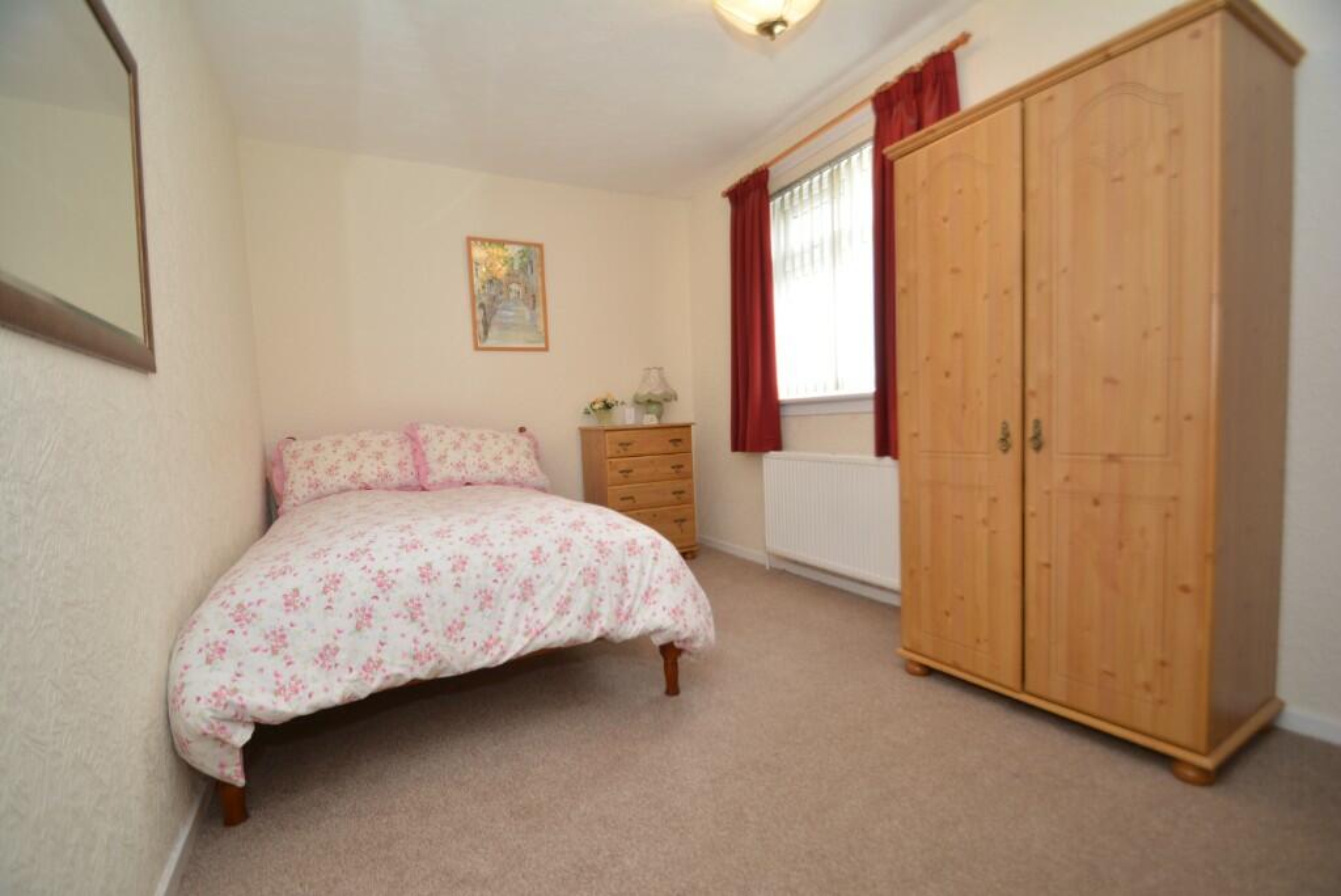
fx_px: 559
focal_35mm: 15
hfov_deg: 100.4
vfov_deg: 77.4
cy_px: 448
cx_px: 670
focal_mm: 10
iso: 100
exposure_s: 1/13
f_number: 4
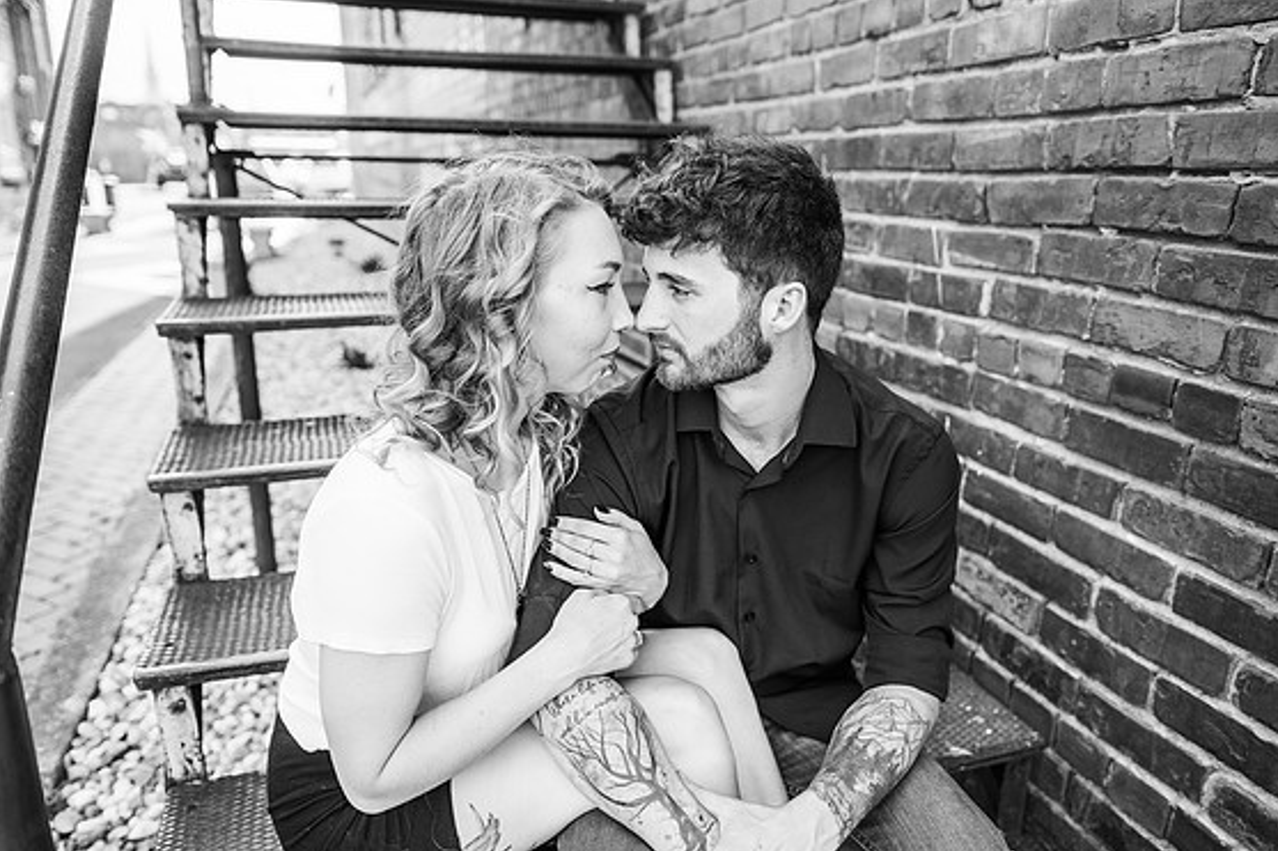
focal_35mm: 25
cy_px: 432
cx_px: 663
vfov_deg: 51.3
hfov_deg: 71.5
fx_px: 887
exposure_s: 1/500
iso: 100
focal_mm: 24
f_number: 2.8
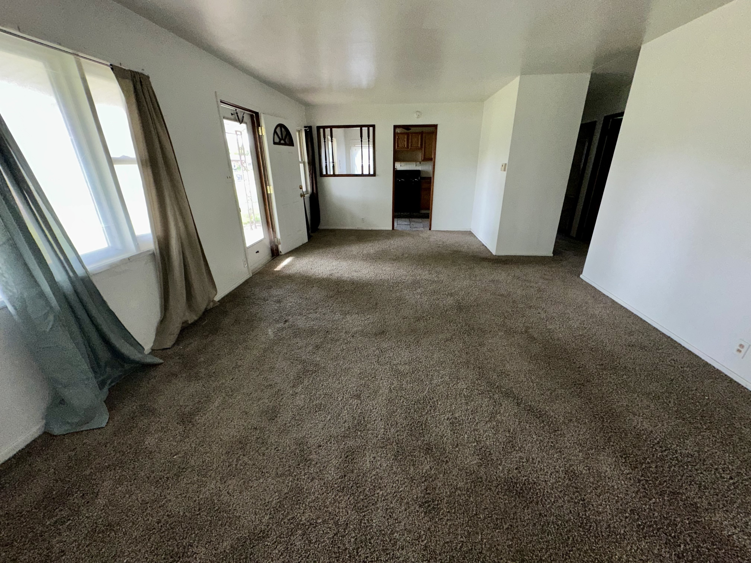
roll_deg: +0.6
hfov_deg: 102.1
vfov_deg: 85.7
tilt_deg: -21.6
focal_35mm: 14
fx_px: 304
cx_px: 376
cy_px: 282
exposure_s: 1/120
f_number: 2.2
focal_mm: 2.22
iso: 80
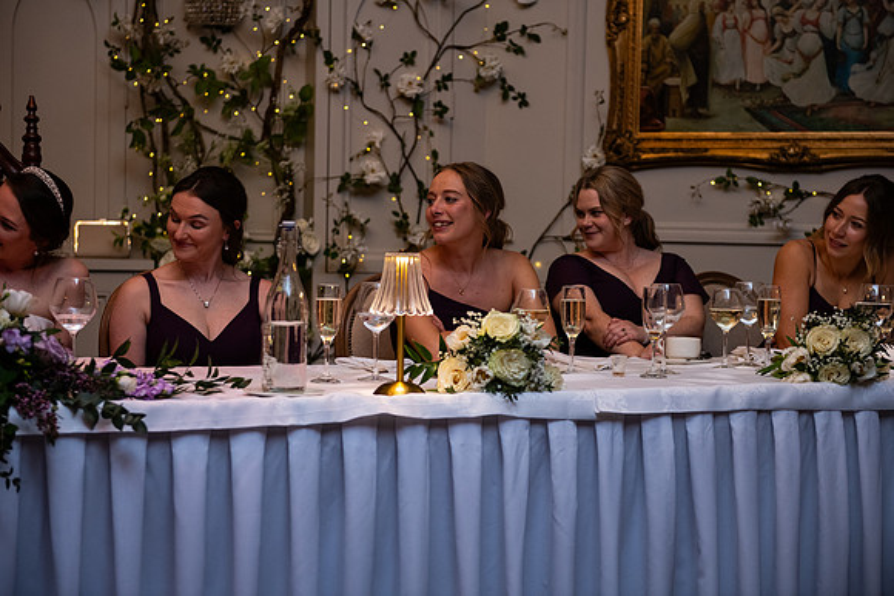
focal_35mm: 62
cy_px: 298
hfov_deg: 32.4
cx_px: 447
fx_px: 1540
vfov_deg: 21.9
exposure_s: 1/160
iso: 1000
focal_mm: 62
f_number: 3.5
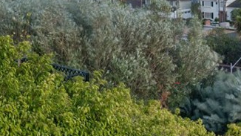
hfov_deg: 18.5
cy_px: -82
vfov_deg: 10.1
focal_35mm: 115
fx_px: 735
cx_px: 174
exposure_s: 1/2
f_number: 9
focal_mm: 35
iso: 320
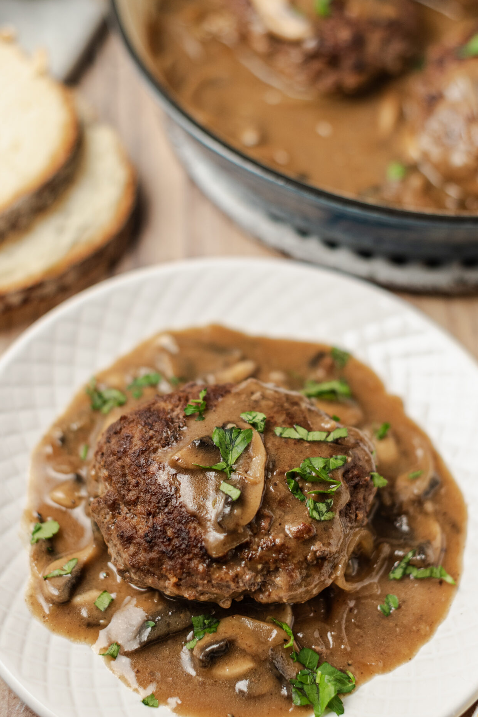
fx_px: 1374
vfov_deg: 29.2
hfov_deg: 19.7
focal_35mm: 69
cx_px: 242
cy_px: 356
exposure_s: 1/125
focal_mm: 50
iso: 320
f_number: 2.5
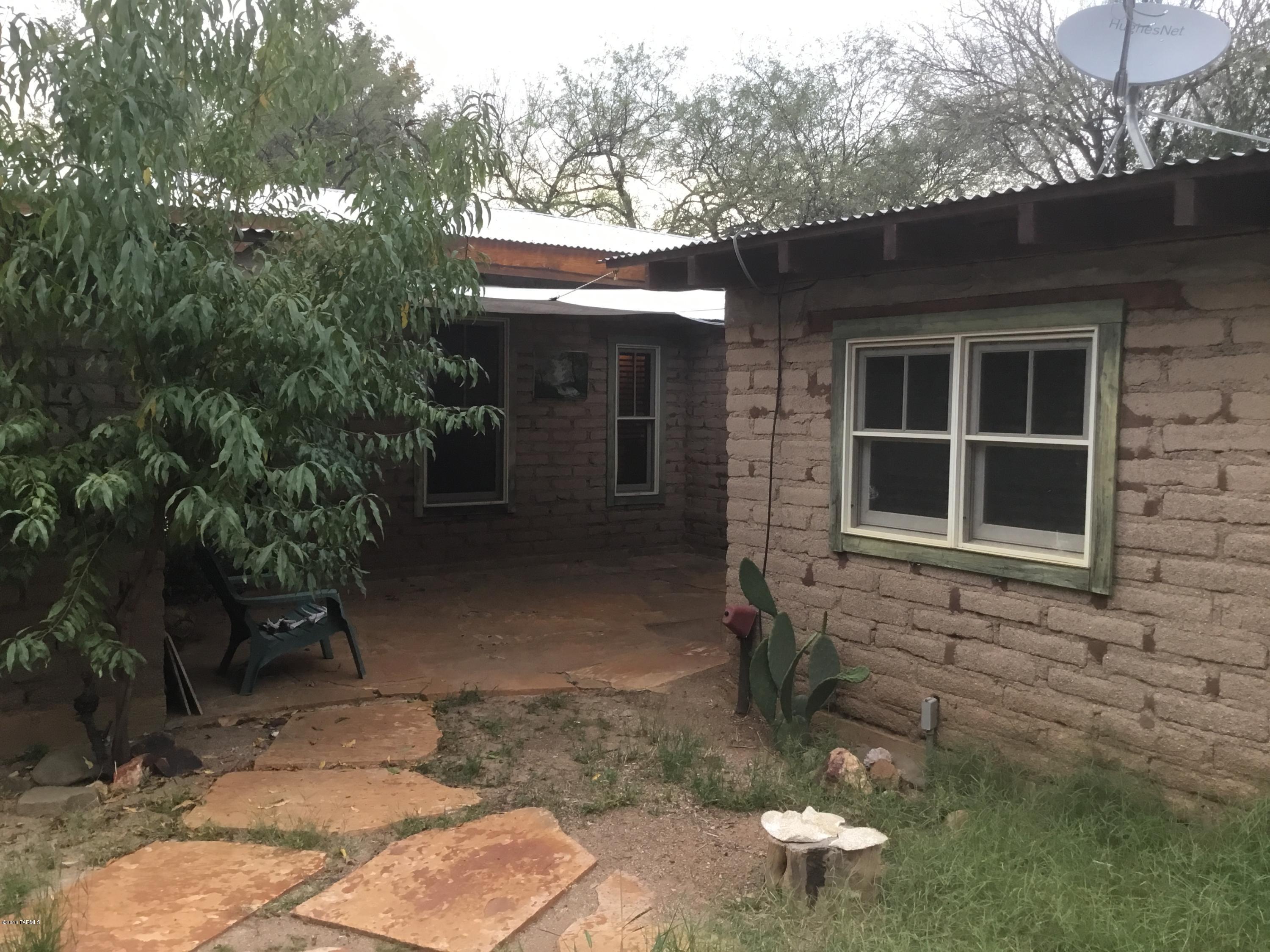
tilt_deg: -3.9
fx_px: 1137
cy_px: 476
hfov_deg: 58.4
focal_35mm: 31
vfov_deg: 45.4
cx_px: 635
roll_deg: -0.4
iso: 50
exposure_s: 1/30
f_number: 2.4
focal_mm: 3.3
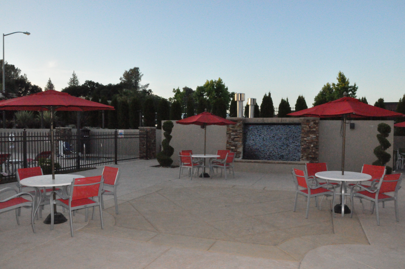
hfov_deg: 67.4
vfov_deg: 47.8
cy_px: 134
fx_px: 303
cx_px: 202
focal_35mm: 27
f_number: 22
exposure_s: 1/200
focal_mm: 18
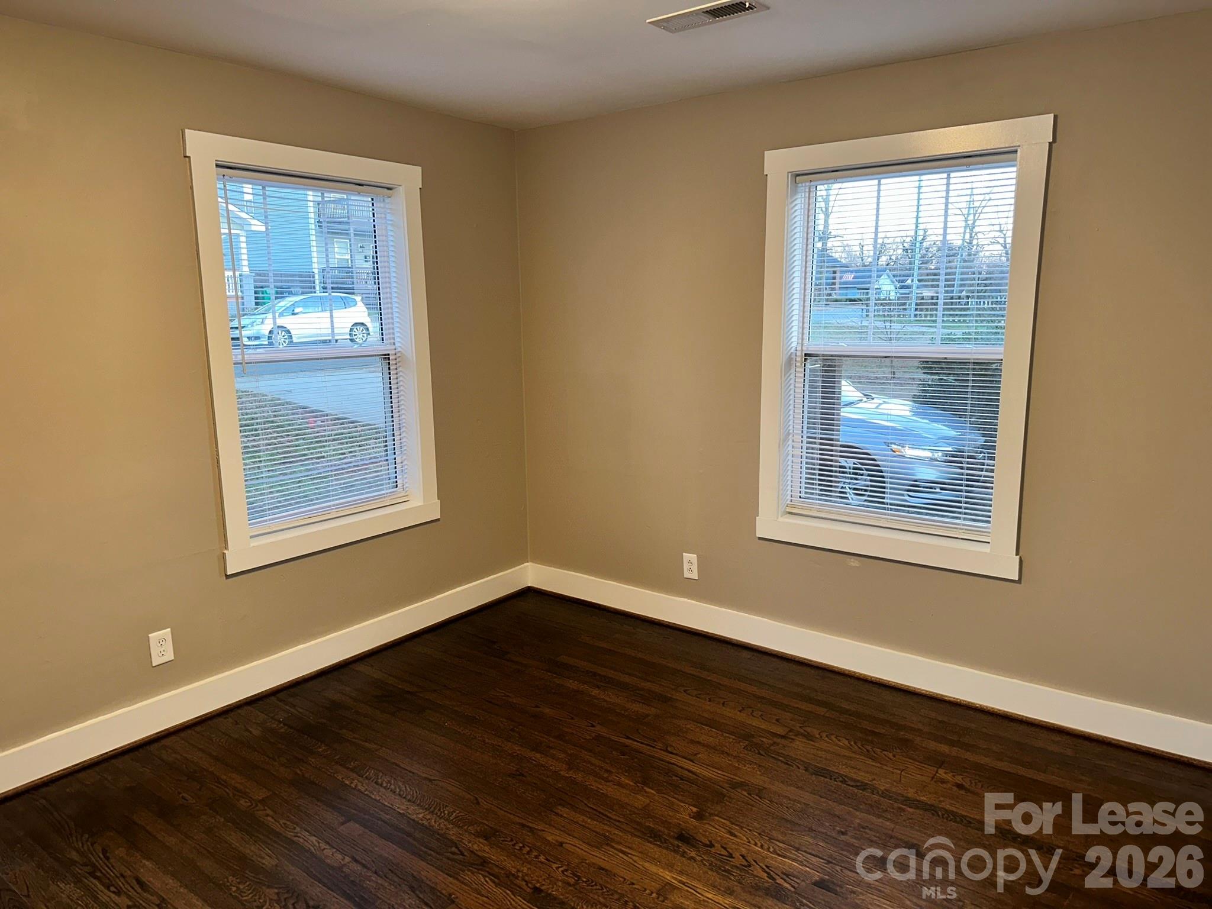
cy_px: 454
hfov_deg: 71.6
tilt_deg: -11.9
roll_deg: +0.0
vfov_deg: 56.8
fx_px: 840
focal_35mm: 24
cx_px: 606
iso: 50
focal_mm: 6.86
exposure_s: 1/22
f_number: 1.78
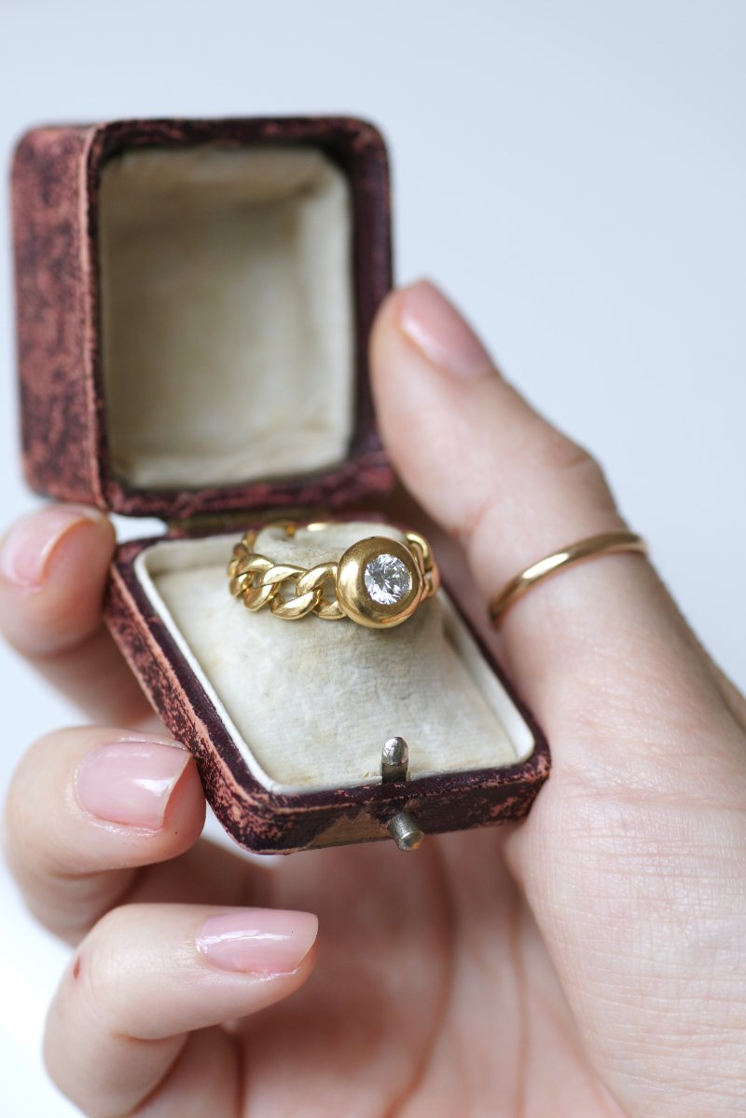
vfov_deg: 19.5
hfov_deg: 13.0
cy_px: 559
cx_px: 373
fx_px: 3263
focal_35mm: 105
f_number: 4
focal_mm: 70
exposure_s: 1/125
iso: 200
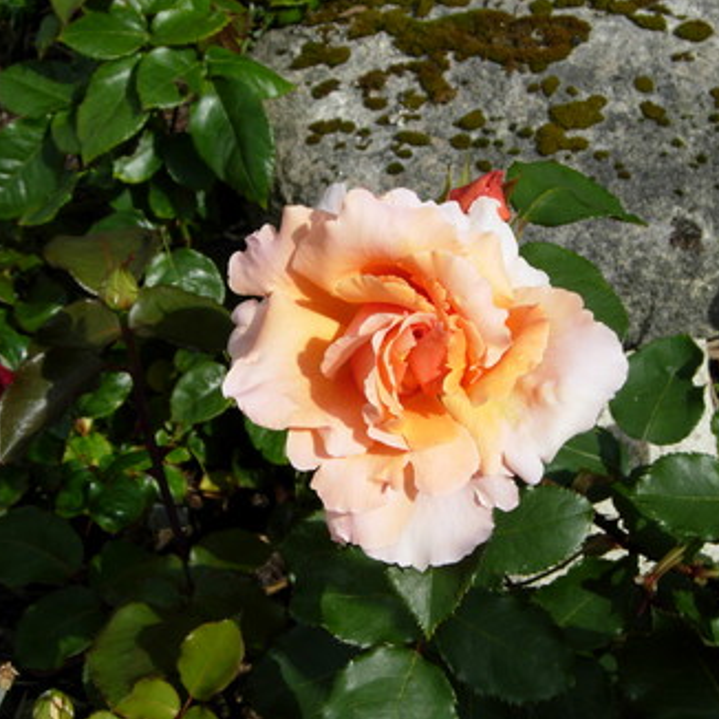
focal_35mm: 74
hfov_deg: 23.4
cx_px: 373
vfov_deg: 23.4
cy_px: 360
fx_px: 1739
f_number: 6.1
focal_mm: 12.9
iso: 50
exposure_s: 1/470
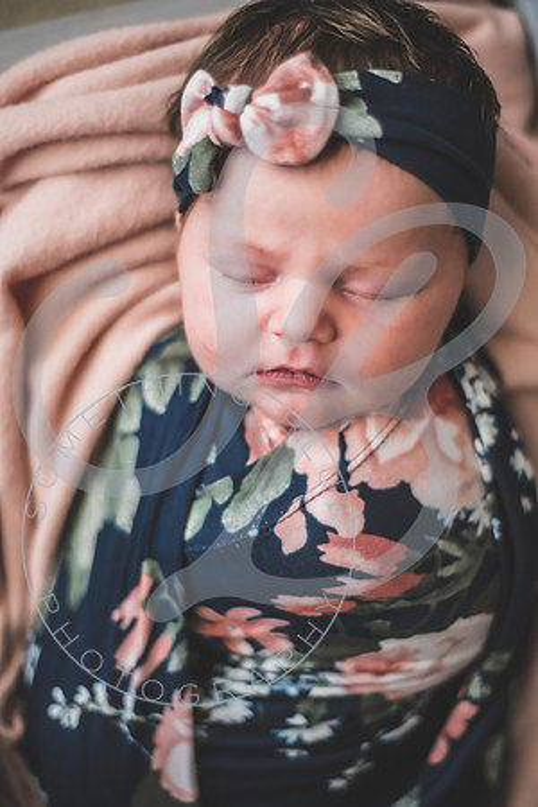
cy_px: 404
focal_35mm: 50
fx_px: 1121
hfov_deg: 27.0
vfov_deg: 39.6
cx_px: 269
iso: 1250
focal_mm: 50
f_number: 1.8
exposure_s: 1/125
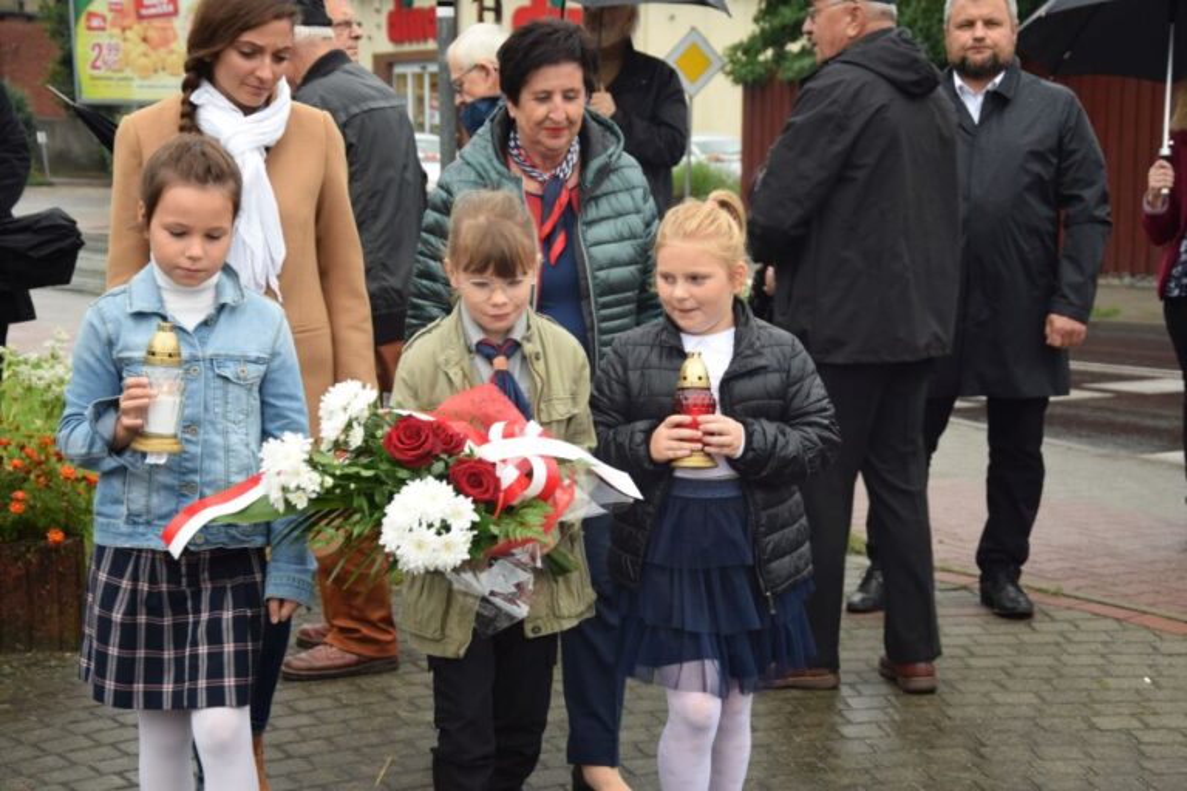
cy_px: 396
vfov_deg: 18.2
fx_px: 2473
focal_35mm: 75
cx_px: 594
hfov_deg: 27.0
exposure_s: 1/100
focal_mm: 50
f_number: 5
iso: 400
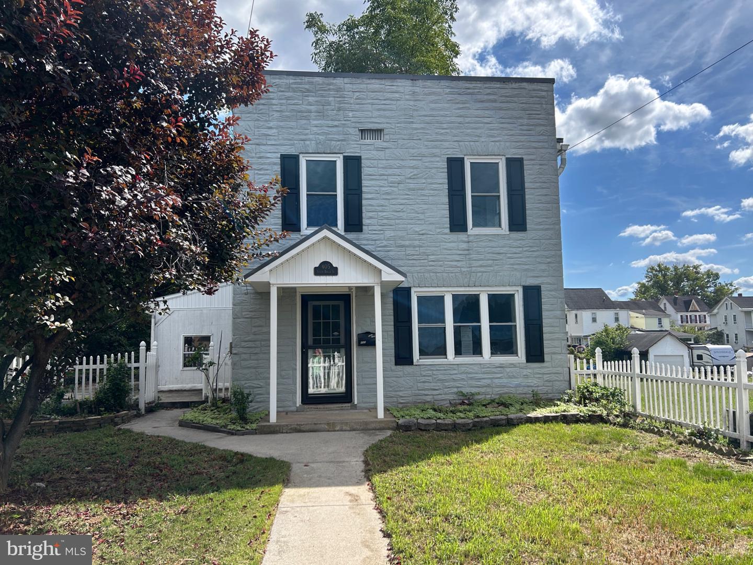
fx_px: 566
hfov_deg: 67.3
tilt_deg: +4.7
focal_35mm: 26
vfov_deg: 53.1
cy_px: 282
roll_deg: +1.6
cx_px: 376
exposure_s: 1/3356
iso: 50
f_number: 1.5
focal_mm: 5.7
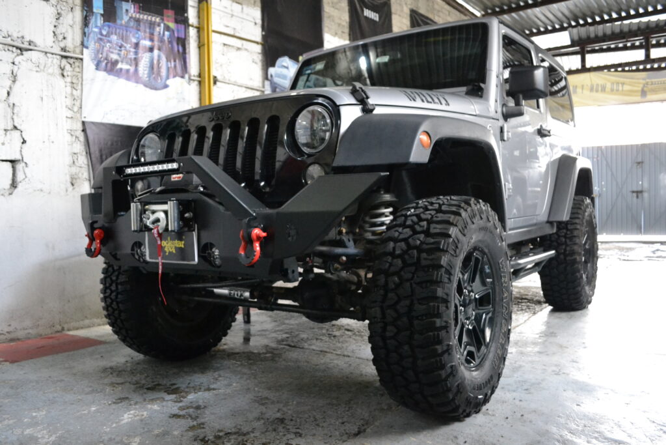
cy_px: 222
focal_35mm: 30
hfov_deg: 61.9
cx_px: 333
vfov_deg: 43.6
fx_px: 555
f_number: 3.8
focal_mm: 20
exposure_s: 1/40
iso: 3200
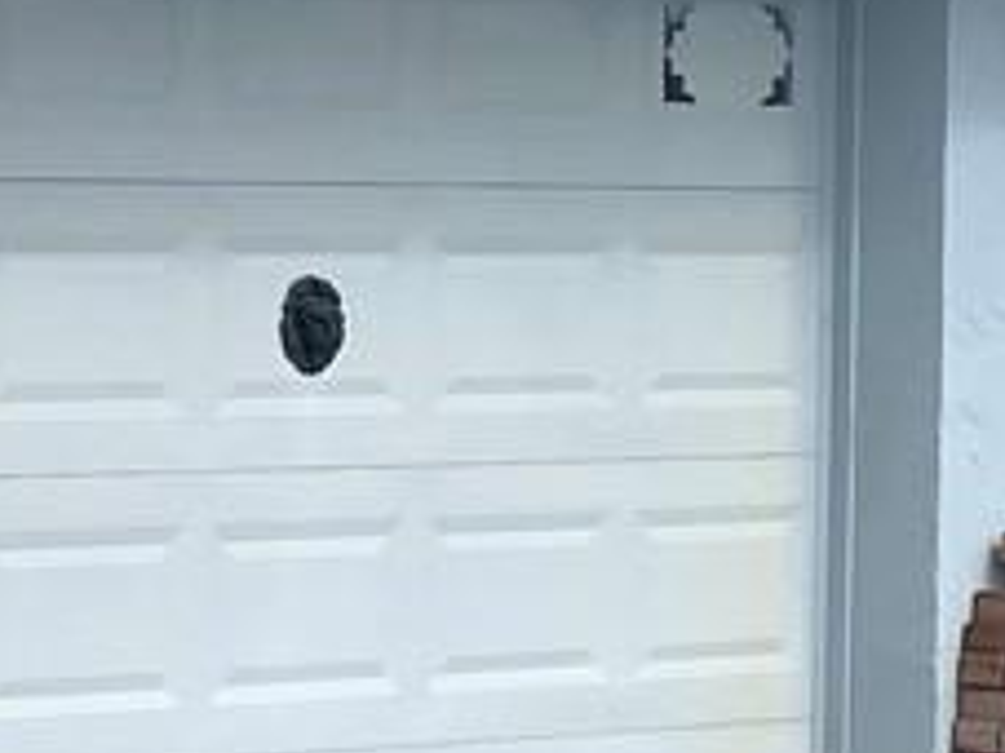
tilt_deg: -3.0
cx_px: -1324
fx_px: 5310
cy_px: 288
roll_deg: -0.3
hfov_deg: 9.7
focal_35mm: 183
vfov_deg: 8.1
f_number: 1.8
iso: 32
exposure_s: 1/3846
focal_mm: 4.25
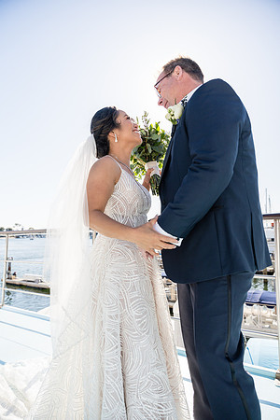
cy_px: 210
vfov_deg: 73.7
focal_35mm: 24
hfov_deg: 53.1
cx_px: 140
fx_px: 280
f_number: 3.5
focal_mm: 24
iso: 320
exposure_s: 1/3200
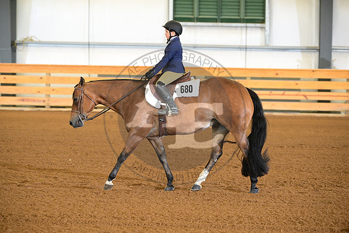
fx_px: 1551
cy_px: 116
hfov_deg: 12.8
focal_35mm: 160
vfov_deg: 8.6
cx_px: 174
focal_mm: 160
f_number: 4
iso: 2500
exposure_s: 1/200
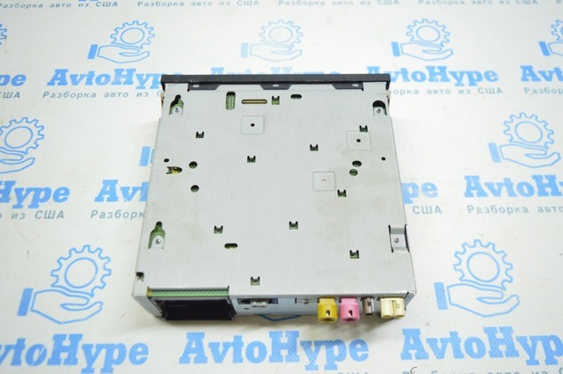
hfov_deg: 62.0
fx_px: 469
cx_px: 282
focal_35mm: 30
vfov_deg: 43.5
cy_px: 187
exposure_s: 1/40
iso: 400
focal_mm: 20
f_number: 3.5
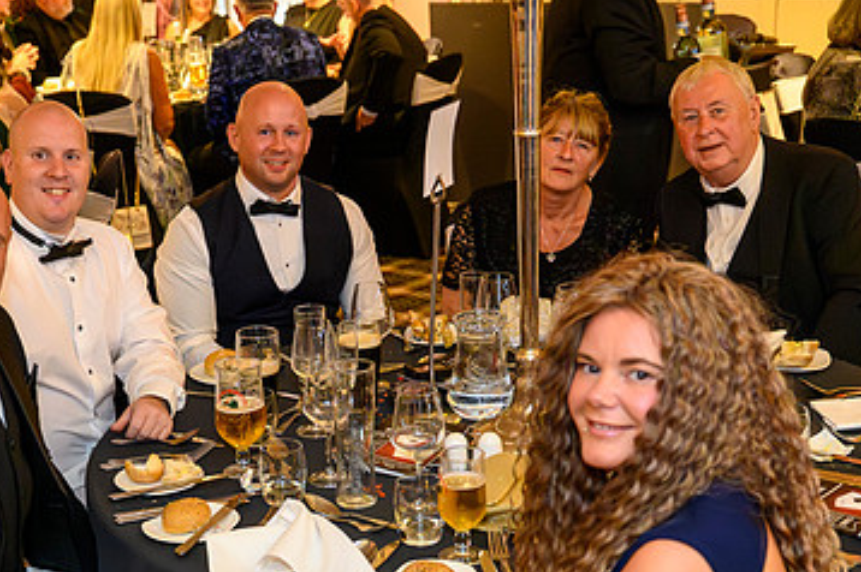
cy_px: 476
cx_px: 278
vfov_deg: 20.9
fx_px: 1529
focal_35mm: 64
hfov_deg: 31.2
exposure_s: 1/125
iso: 25600
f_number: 4
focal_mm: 36
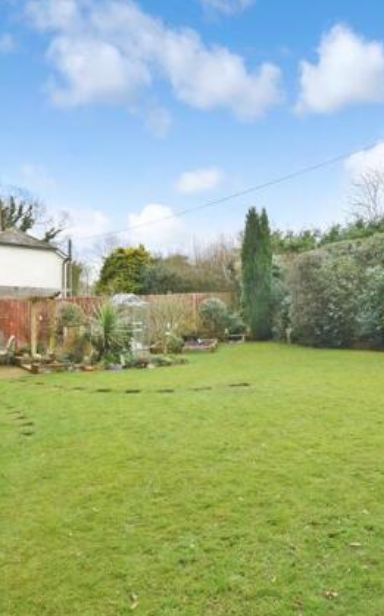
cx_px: 244
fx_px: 402
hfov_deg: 50.4
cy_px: 306
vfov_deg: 74.8
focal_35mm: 24
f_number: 14
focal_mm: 10
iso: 400
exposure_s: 1/160
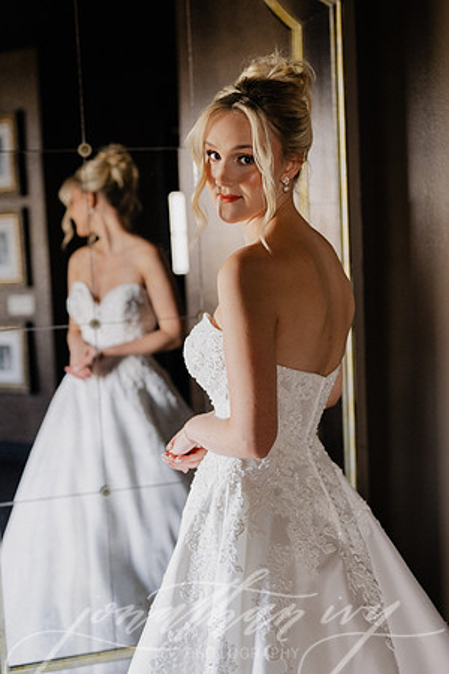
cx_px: 224
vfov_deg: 39.6
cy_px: 337
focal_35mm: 50
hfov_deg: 27.0
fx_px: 935
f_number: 2.8
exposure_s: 1/125
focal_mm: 50
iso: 1600
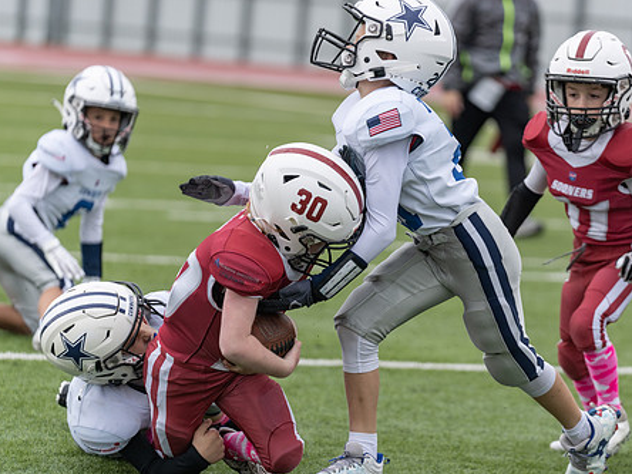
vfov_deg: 5.9
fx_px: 4583
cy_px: 250
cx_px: 359
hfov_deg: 7.9
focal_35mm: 251
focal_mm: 200
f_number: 3.5
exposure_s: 1/1250
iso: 250
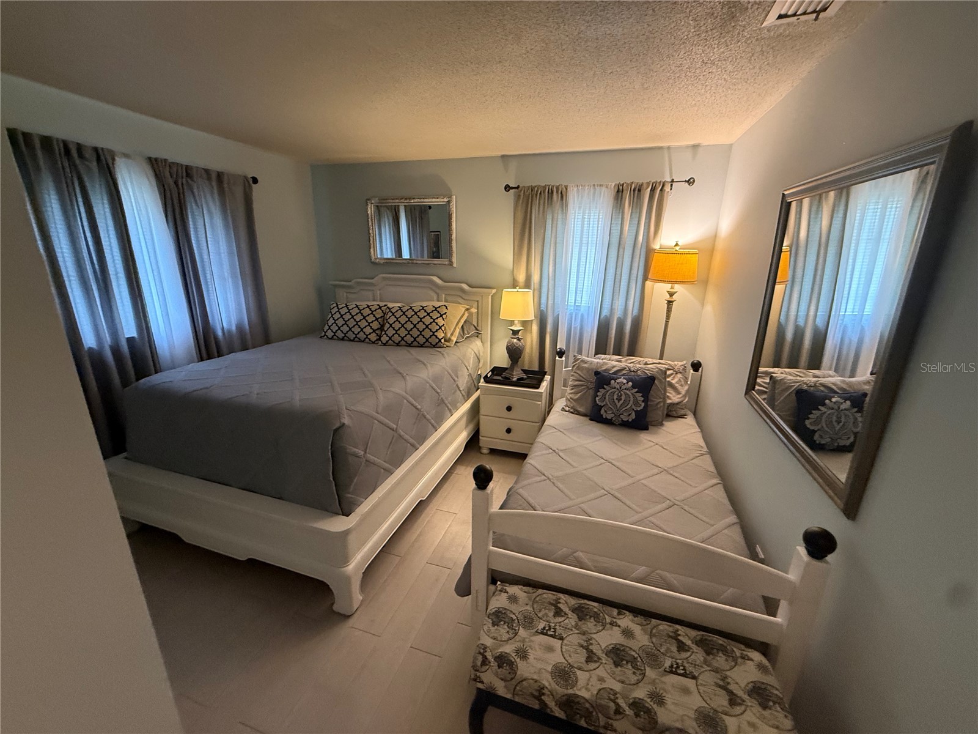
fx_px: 396
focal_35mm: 14
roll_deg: -1.0
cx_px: 489
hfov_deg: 102.1
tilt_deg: -15.0
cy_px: 367
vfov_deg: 85.7
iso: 400
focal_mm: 2.22
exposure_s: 1/60
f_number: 2.2
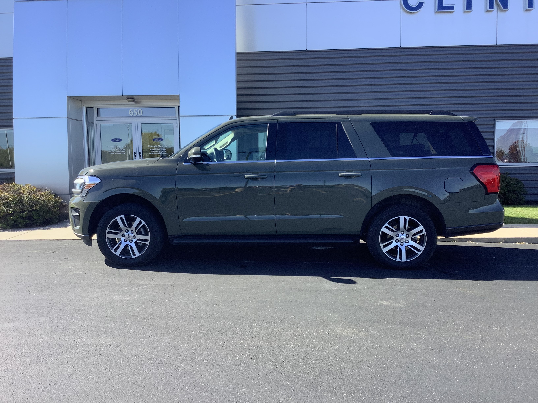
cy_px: 202
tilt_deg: -4.7
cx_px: 269
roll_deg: +0.8
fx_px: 482
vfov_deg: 45.4
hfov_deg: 58.4
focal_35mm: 31
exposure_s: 1/558
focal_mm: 3.3
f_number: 2.4
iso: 25
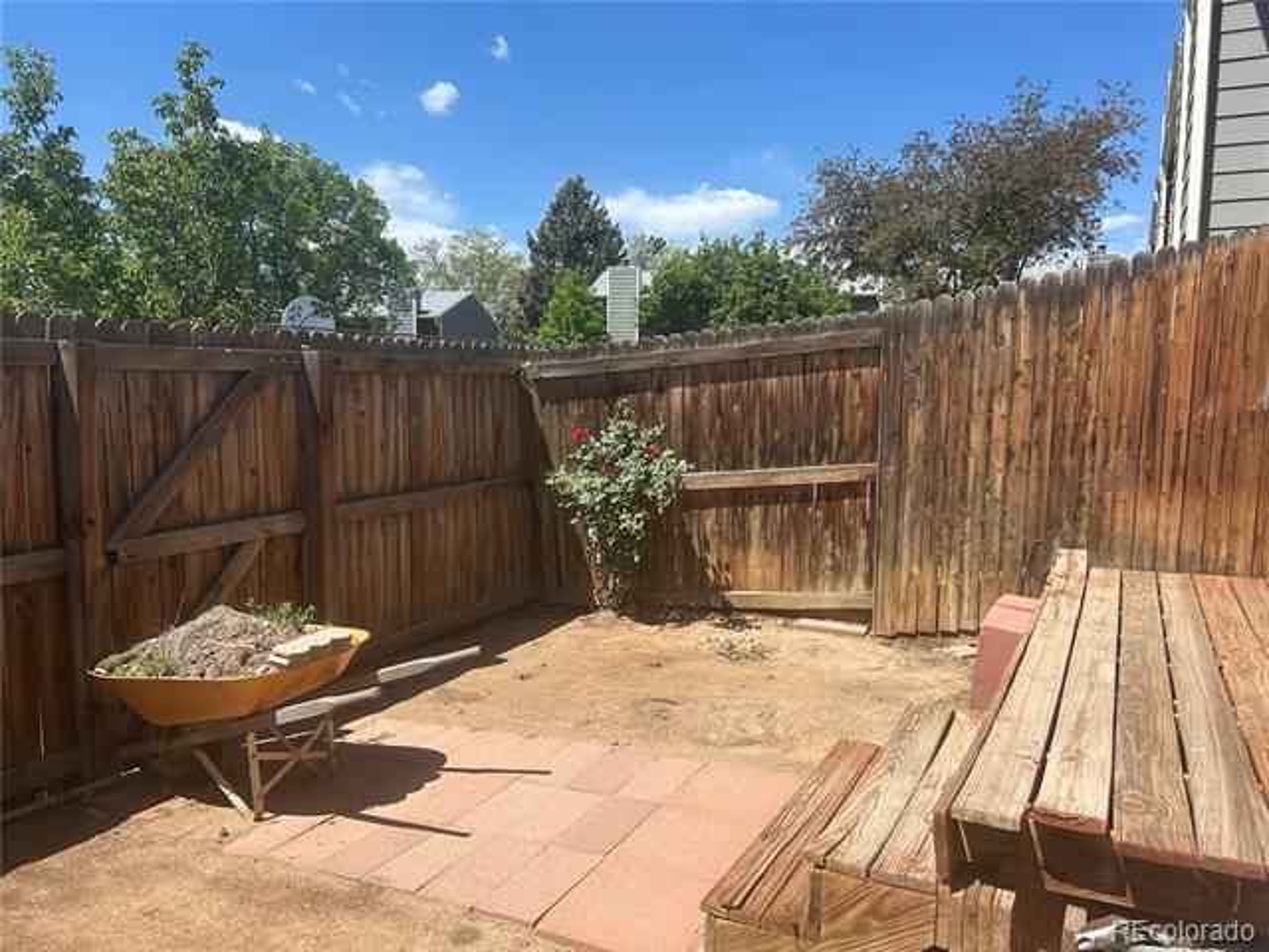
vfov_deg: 53.1
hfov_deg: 67.3
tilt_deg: -5.9
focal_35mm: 26
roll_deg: +0.1
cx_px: 634
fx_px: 953
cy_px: 476
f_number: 1.5
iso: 50
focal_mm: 5.7
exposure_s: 1/3077
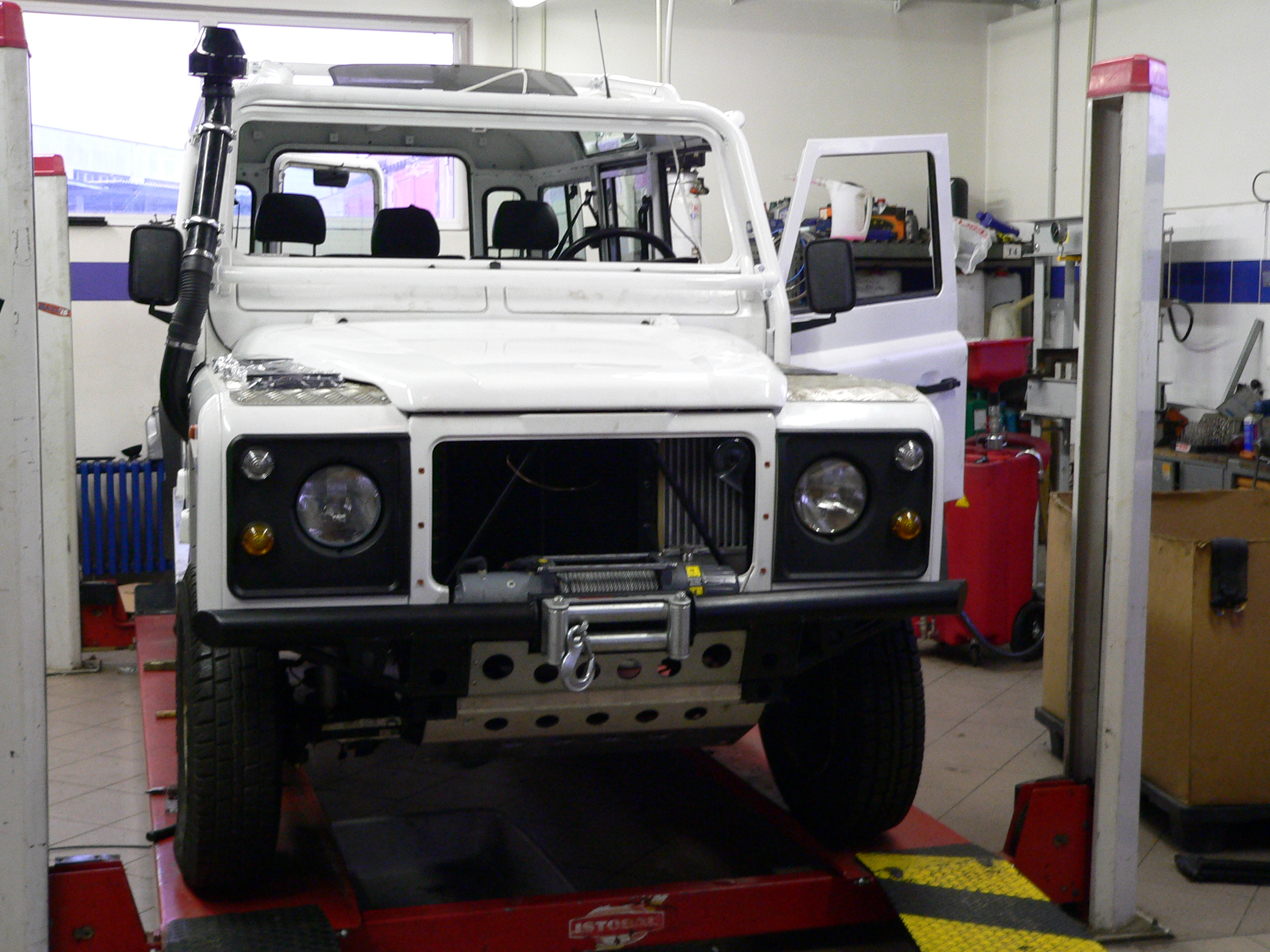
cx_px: 635
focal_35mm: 48
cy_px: 476
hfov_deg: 39.7
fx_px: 1761
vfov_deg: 30.3
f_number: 2.8
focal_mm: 7.9
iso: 200
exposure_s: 1/15
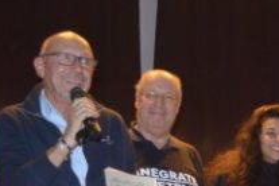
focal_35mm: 121
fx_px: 938
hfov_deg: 16.0
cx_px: 375
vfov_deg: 10.8
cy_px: 304
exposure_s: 1/30
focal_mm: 24
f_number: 4
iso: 800
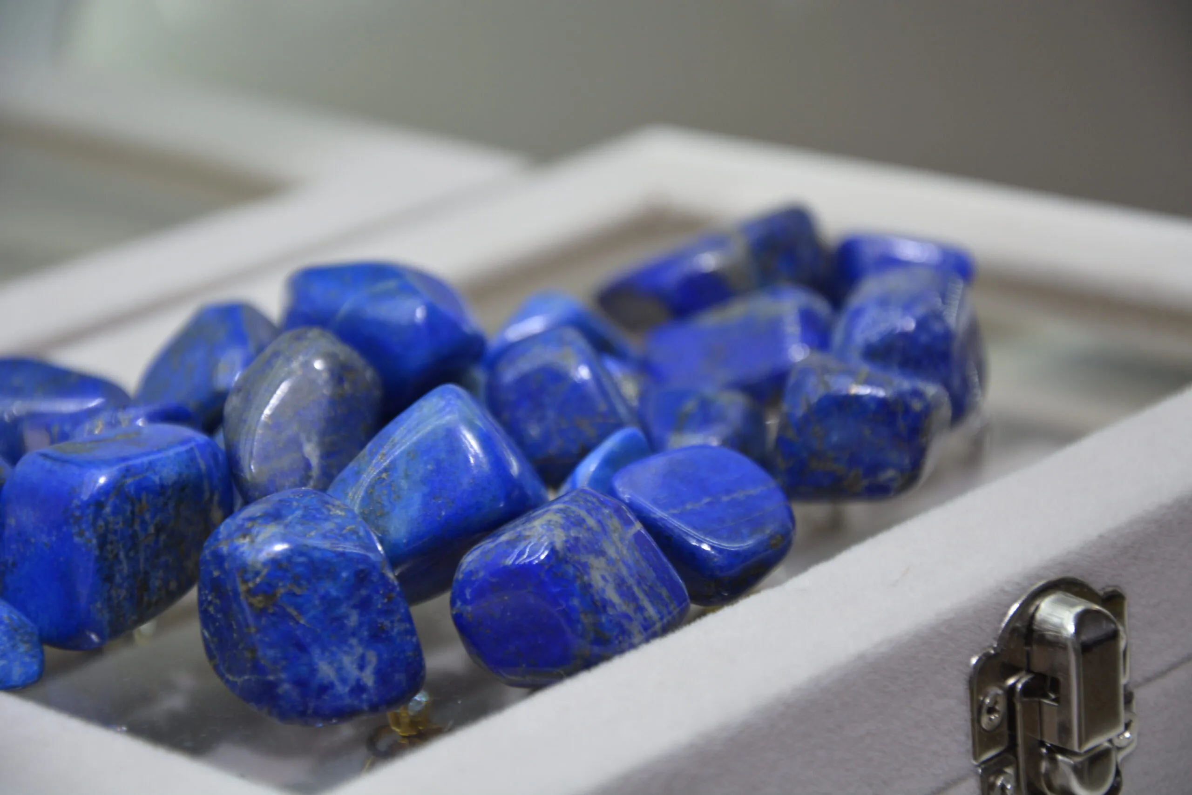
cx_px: 596
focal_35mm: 158
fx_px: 5216
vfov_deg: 8.7
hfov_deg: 13.0
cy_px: 398
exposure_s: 1/60
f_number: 5.6
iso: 400
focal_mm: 105
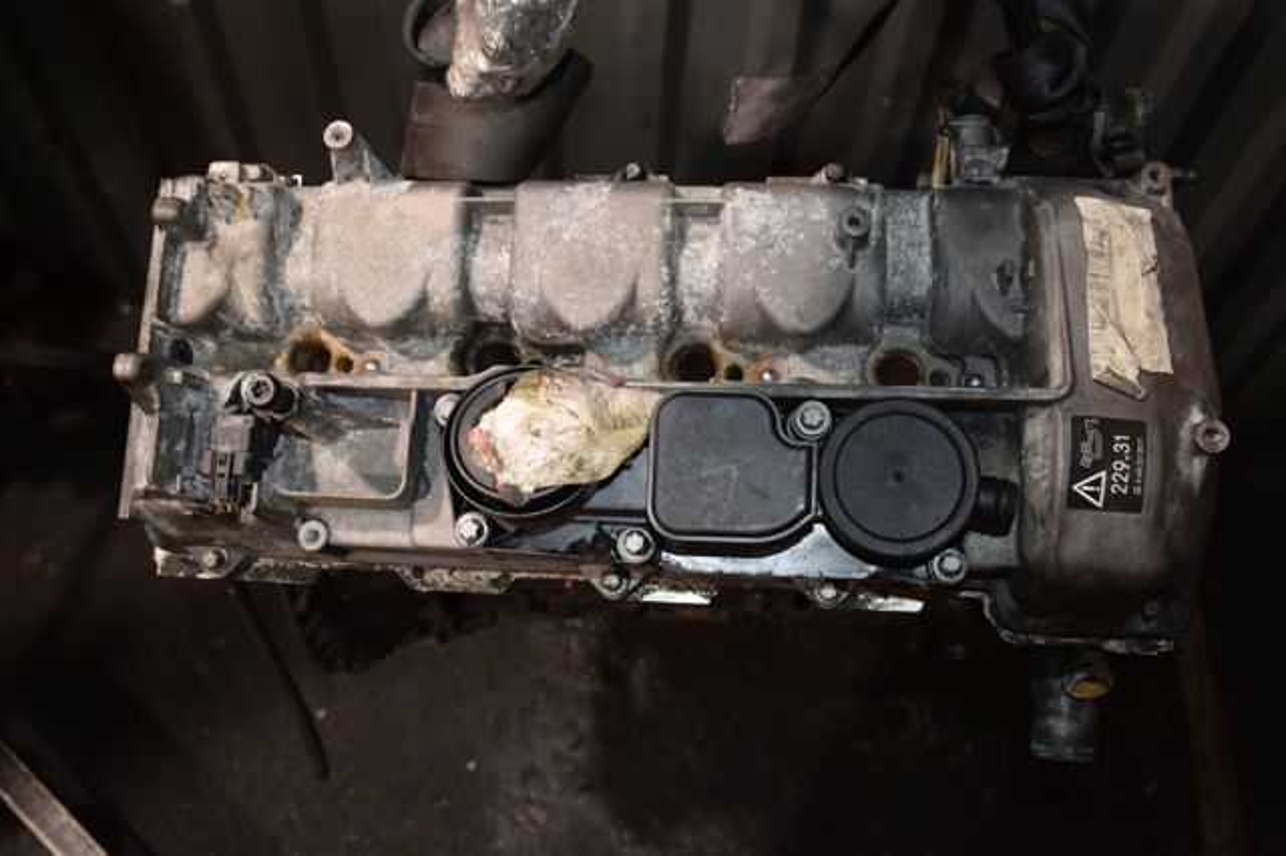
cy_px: 428
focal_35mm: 32
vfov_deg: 41.7
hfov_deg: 59.5
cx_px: 643
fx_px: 1125
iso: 800
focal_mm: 21
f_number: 5
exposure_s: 1/60
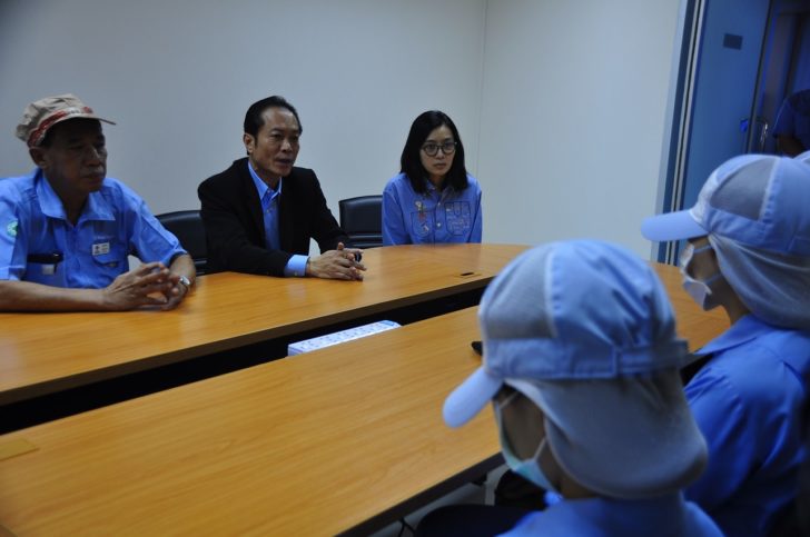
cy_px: 268
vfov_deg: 39.8
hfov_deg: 57.3
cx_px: 405
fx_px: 741
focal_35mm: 33
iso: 200
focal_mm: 22
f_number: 3.8
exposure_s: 1/25
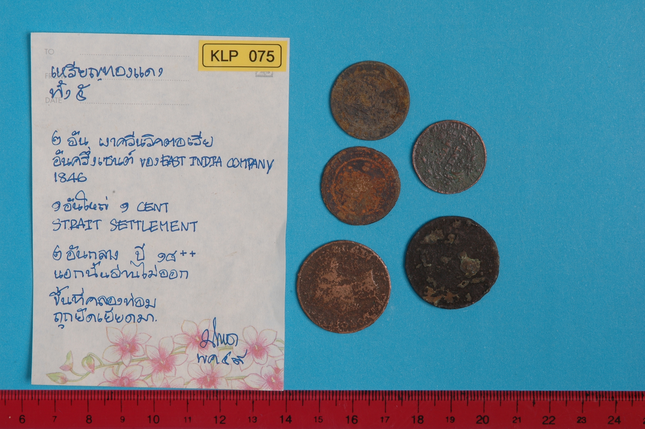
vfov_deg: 13.0
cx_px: 322
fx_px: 1880
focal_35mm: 105
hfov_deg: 19.5
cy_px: 214
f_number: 25
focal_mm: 70
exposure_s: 1/6
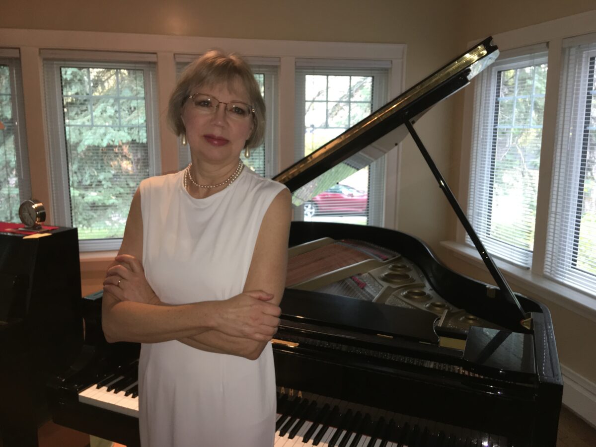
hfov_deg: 61.7
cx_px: 298
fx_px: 499
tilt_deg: -8.1
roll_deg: -1.0
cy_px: 224
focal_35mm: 29
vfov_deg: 48.2
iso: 100
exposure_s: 1/24
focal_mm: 4.15
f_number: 2.2
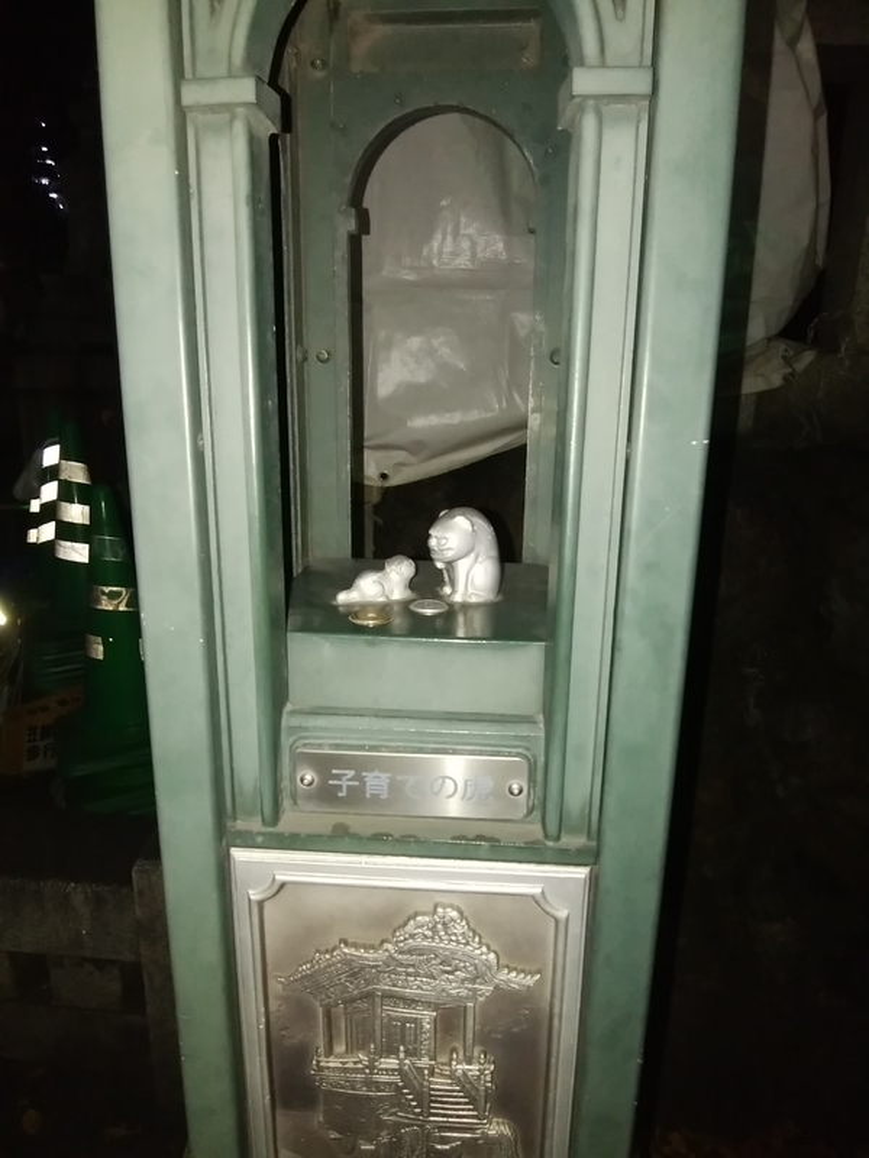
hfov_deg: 61.1
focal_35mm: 22
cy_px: 579
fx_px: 736
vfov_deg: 76.4
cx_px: 434
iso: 200
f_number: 2
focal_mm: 3
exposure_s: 1/25
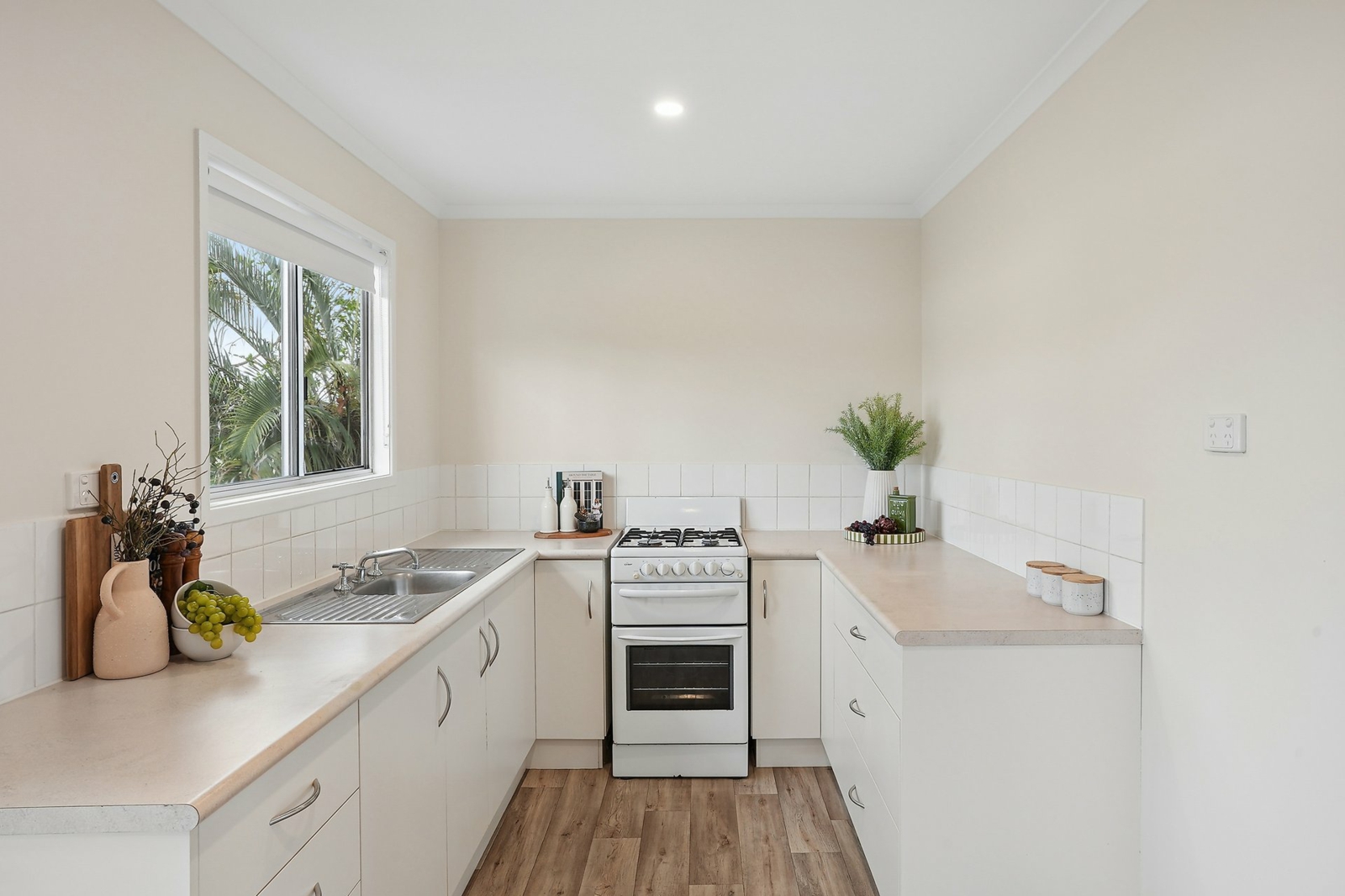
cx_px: 672
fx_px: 784
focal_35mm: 21
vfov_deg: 59.5
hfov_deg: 81.2
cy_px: 448
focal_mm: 21
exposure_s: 1/6
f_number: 11
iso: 200
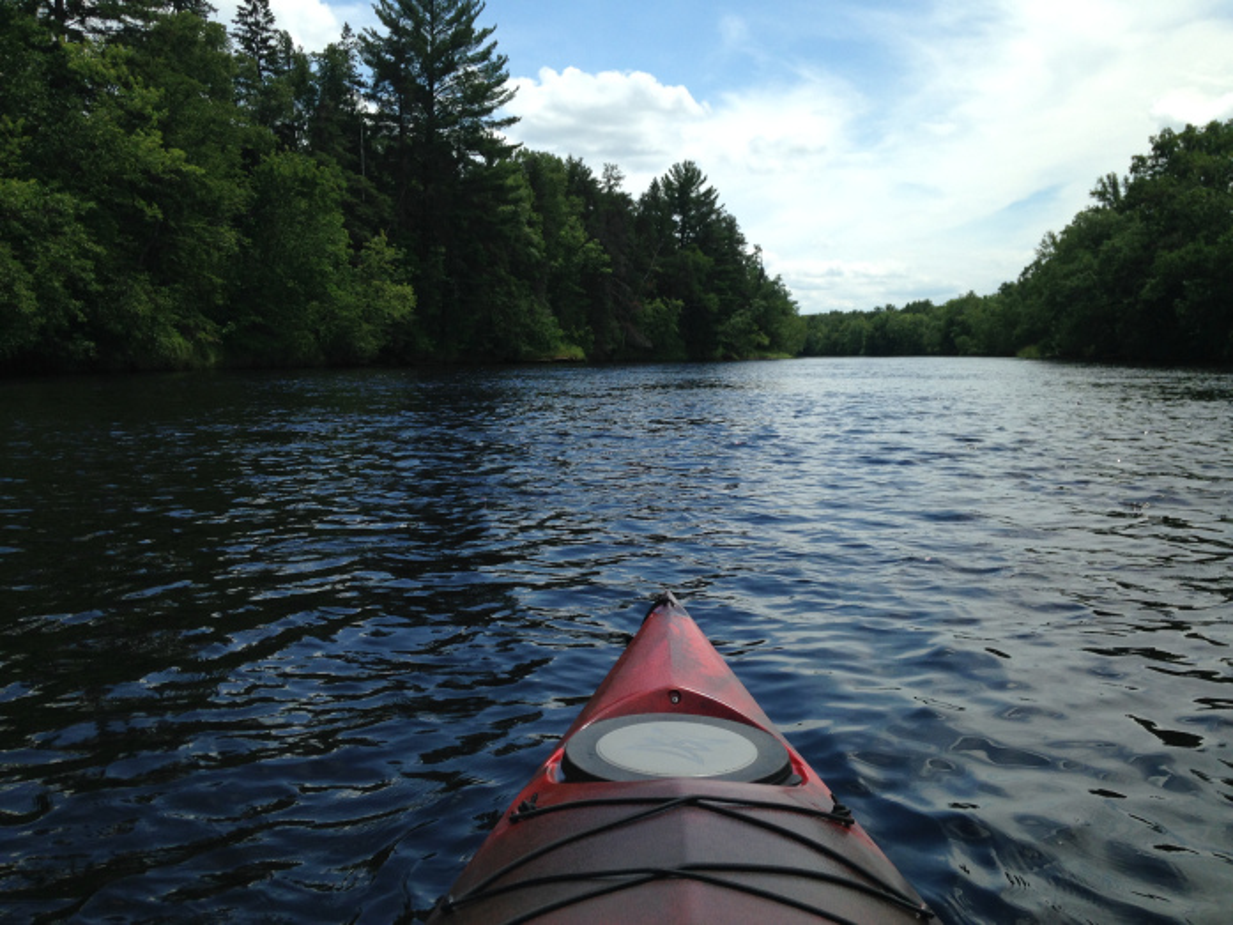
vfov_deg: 43.0
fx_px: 1176
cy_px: 462
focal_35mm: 33
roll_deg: +1.6
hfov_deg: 55.3
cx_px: 616
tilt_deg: -4.6
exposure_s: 1/2088
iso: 50
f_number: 2.4
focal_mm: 4.12
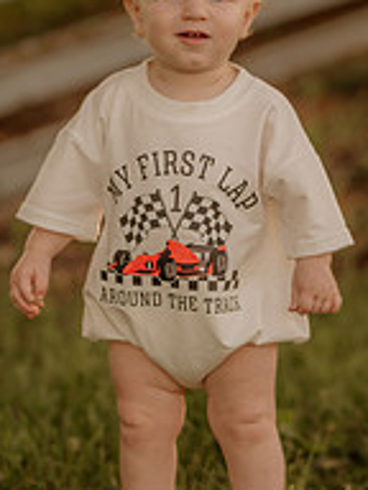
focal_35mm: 192
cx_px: 207
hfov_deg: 7.7
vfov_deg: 10.3
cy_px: 304
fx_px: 2722
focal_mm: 85
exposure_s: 1/1250
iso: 250
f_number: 2
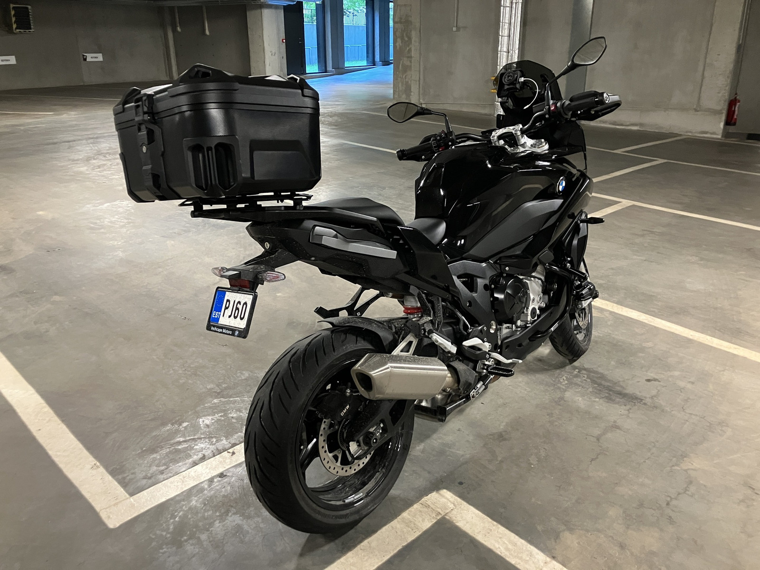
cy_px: 285
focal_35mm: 28
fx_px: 615
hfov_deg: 63.4
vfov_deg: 49.7
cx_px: 380
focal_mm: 3.99
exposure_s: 1/41
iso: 320
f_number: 1.8
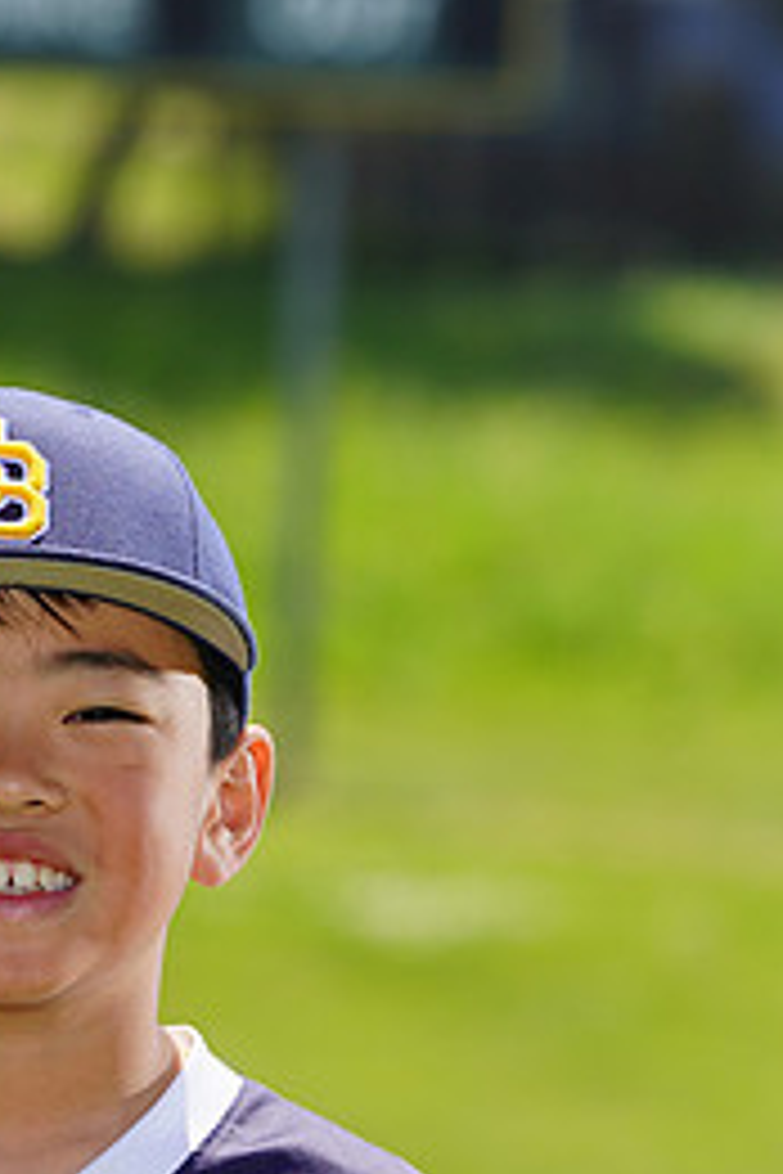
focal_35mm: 485
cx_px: -25
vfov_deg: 4.2
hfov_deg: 2.8
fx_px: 15822
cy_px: 1259
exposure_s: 1/250
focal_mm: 218
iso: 100
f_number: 8
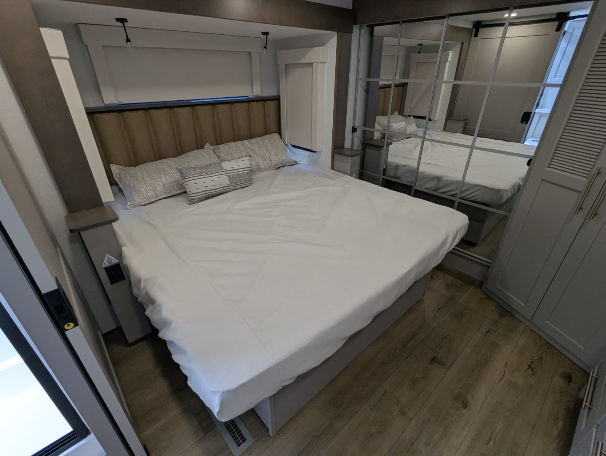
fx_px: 280
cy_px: 228
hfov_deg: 94.4
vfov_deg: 78.2
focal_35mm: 16
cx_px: 303
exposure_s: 1/168
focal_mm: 2.35
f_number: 2.2
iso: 180
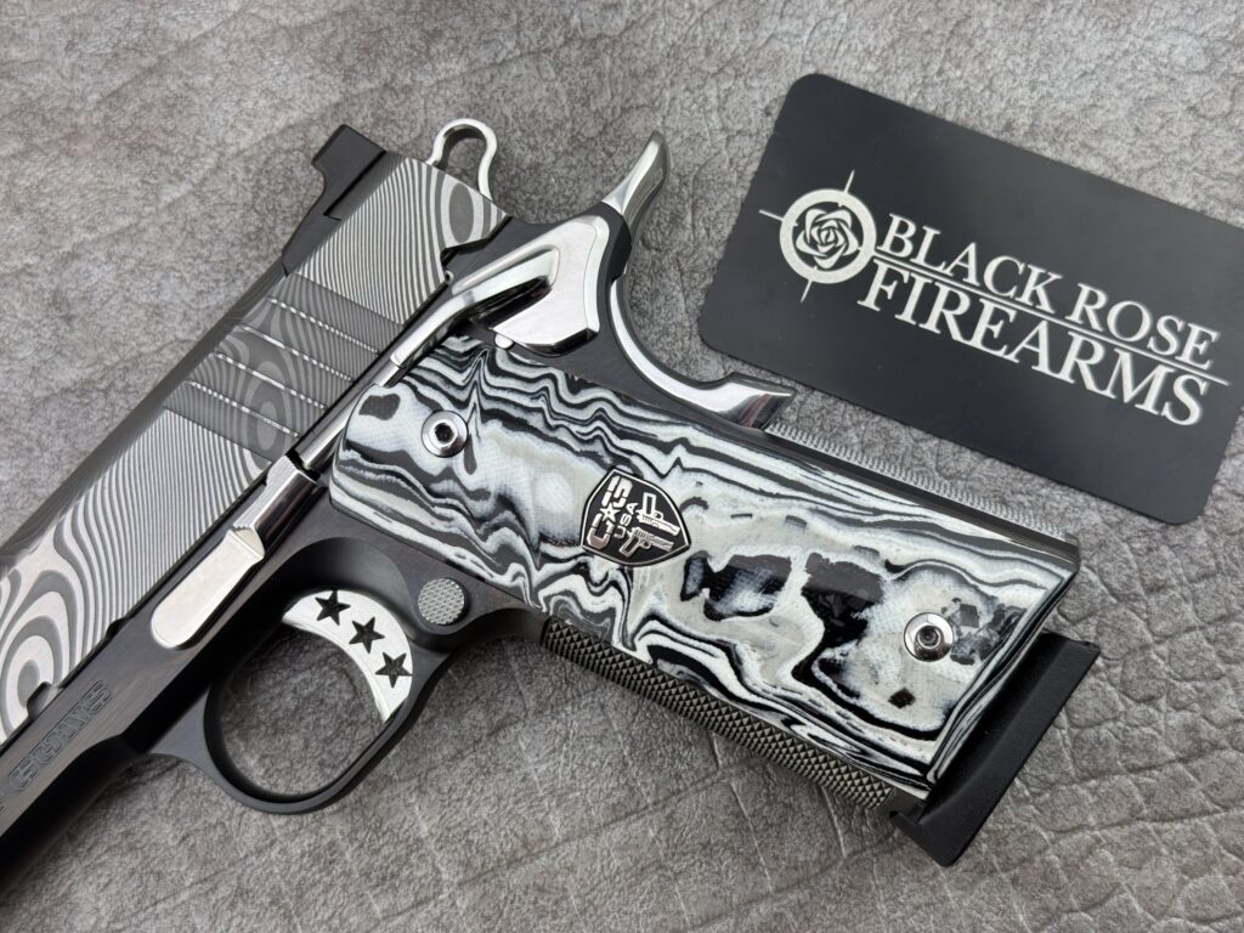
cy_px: 466
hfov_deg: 39.7
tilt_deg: -83.6
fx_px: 1725
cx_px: 622
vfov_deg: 30.3
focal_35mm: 48
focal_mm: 6.76
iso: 50
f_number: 1.78
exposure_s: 1/130
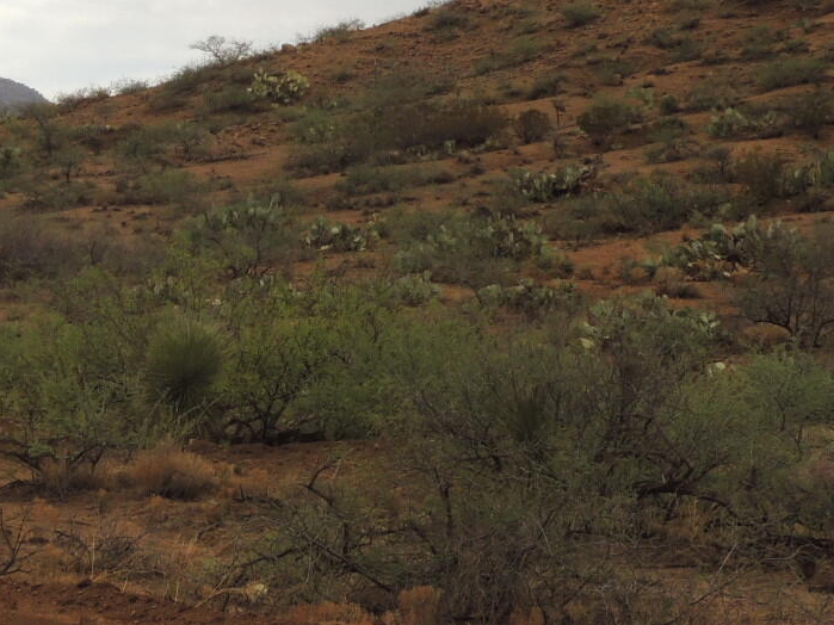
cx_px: 31
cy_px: 202
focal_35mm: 229
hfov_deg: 8.6
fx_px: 5516
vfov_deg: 6.5
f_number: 4.1
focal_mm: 17.8
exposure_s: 1/500
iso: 100
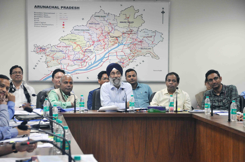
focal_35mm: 105
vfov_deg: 13.0
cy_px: 81
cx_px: 122
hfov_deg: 19.5
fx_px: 714
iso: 1250
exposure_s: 1/100
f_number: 5.3
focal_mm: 70
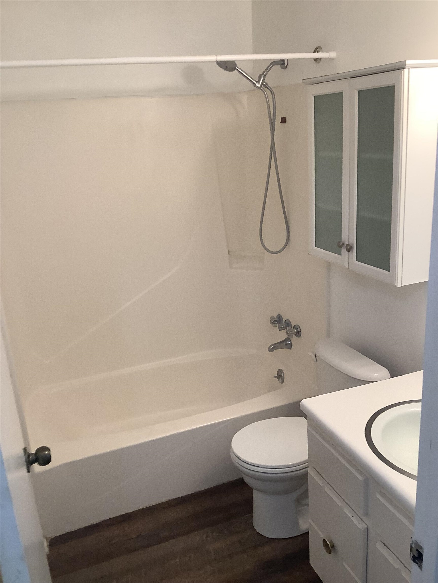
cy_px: 292
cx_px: 219
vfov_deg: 58.4
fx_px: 523
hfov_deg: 45.4
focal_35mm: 31
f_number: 2.4
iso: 100
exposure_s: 1/60
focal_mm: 3.3
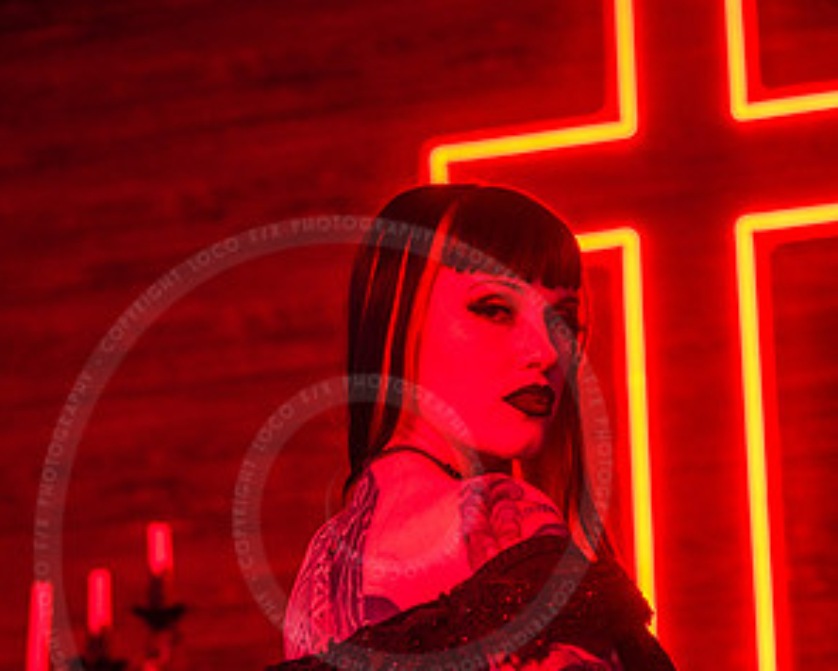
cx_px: 416
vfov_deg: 12.4
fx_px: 3076
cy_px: 561
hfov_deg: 15.5
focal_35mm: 124
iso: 1000
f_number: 2.7
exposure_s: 1/250
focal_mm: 87
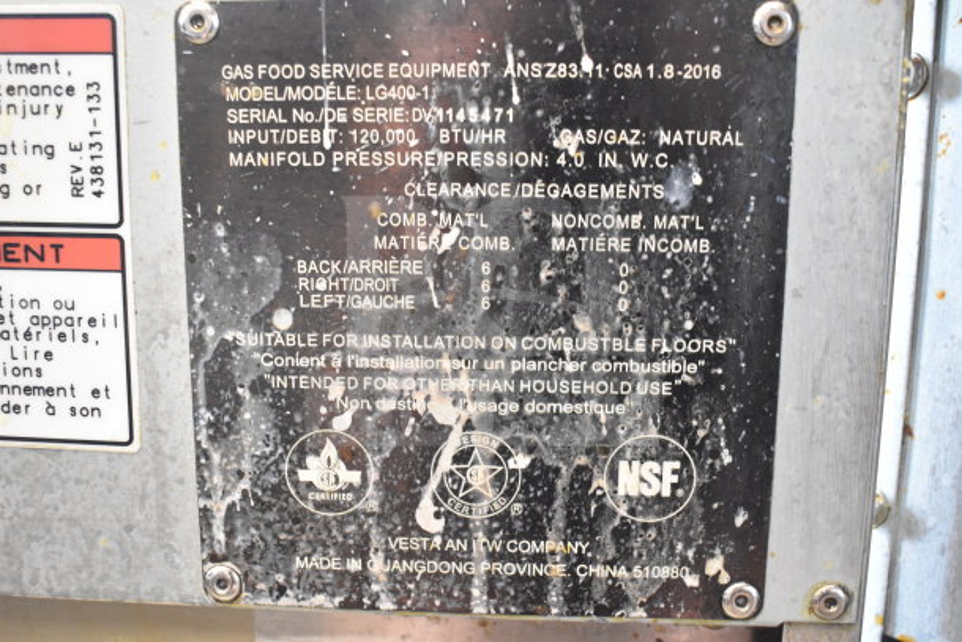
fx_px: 1042
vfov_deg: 34.2
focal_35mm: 39
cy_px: 321
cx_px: 481
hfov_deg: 49.5
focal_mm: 26
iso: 3200
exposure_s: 1/40
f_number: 4
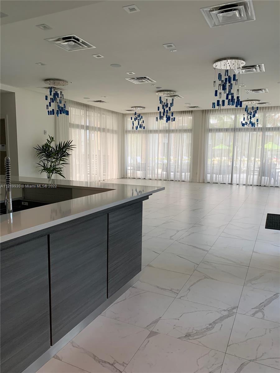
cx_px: 140
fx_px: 280
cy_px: 186
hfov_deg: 53.1
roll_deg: -0.8
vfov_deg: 67.3
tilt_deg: -6.6
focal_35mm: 26
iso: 80
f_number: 1.8
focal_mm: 4.25
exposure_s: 1/60
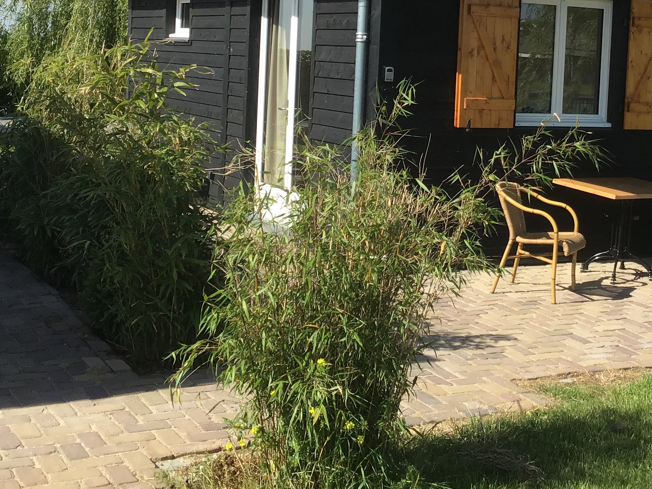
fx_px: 1130
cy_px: 109
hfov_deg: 31.9
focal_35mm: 60
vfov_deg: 24.1
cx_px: 441
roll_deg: -1.3
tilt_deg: -1.8
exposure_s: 1/858
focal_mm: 3.3
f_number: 2.4
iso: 25
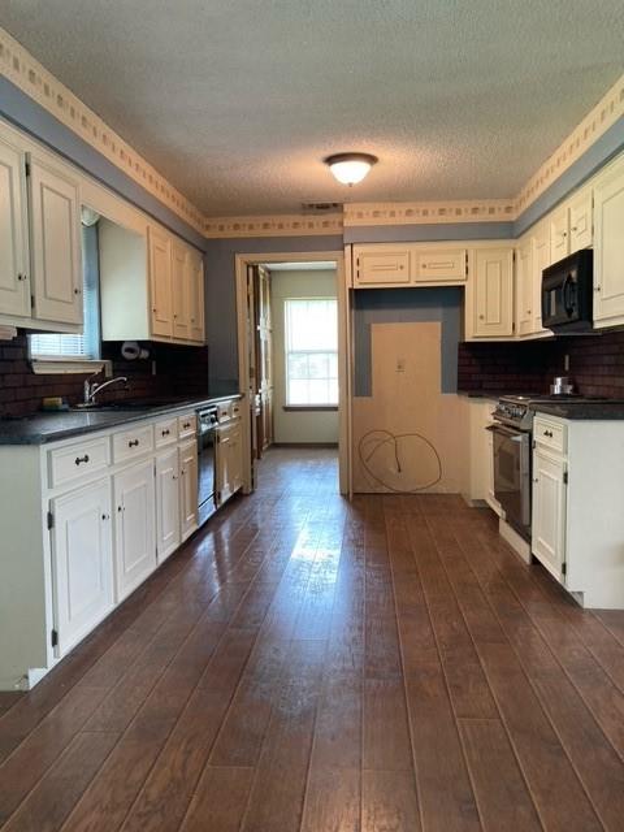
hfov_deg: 49.7
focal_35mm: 28
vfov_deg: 63.4
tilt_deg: -2.6
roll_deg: +0.4
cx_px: 312
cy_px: 416
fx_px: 673
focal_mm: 3.99
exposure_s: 1/60
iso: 250
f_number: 1.8
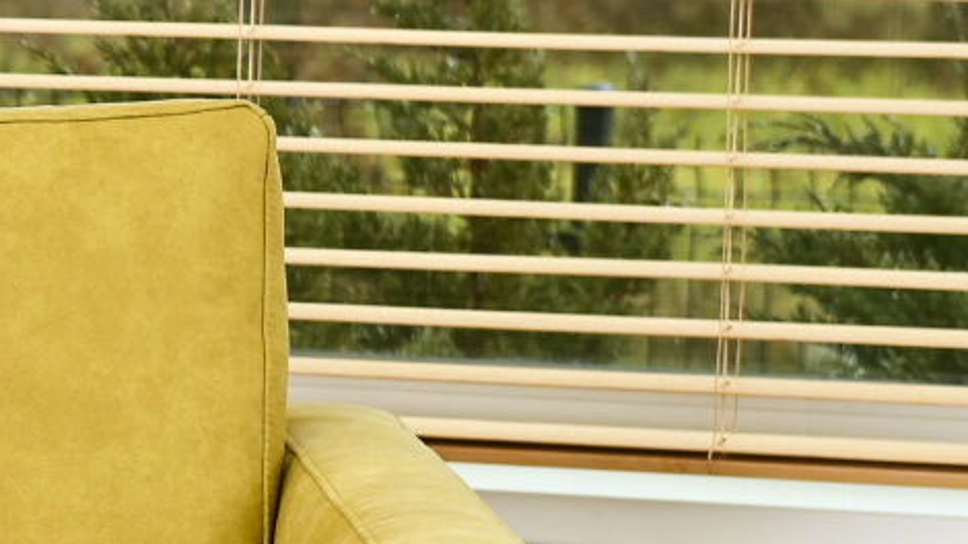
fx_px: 7492
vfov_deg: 4.1
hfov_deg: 7.0
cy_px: 971
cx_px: -1312
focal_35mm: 292
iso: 64
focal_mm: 52
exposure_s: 1/60
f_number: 4
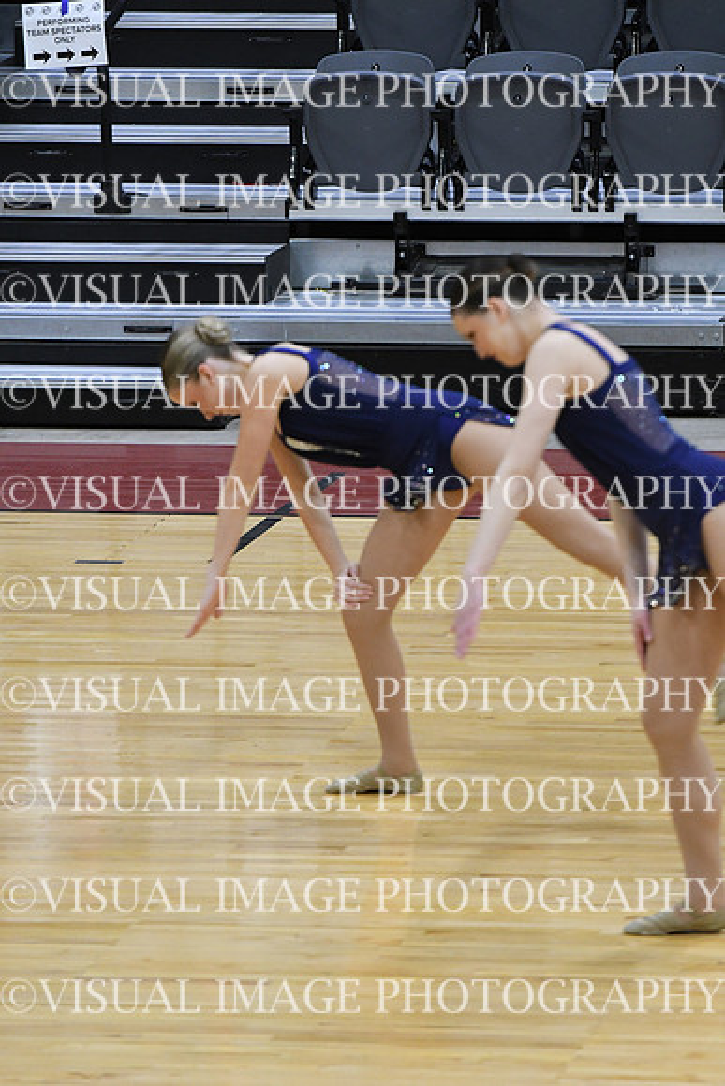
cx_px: 362
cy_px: 543
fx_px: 8815
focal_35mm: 292
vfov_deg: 7.1
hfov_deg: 4.7
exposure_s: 1/400
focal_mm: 195
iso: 4000
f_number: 3.5
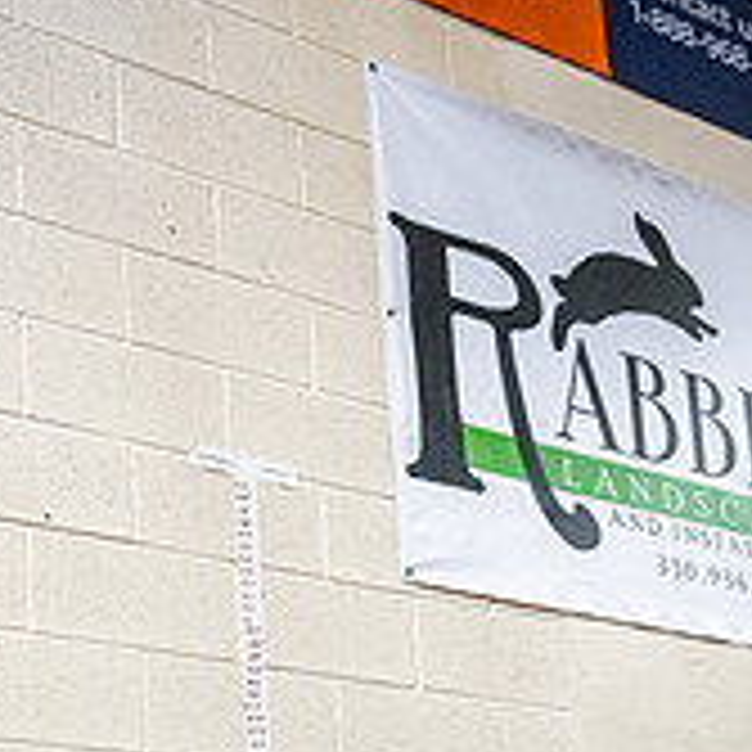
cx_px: 284
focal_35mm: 55
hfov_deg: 31.0
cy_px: 991
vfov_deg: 26.2
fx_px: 1352
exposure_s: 1/800
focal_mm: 24
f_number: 4
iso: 8000
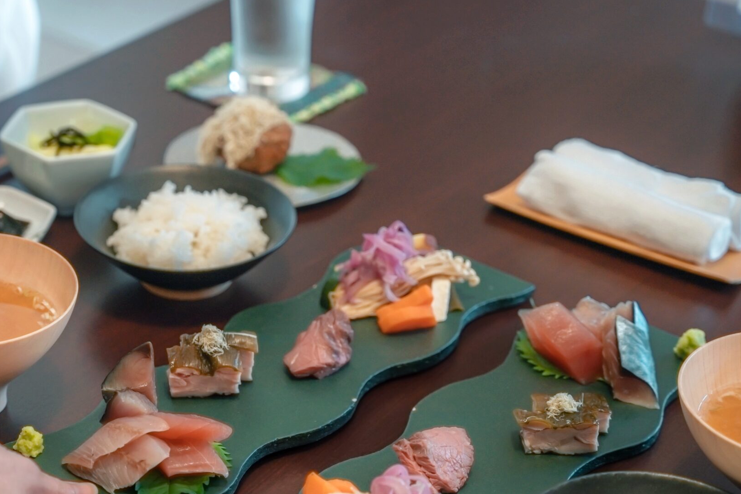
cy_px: 345
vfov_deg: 15.0
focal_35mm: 91
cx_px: 244
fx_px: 1869
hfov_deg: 22.3
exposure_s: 1/160
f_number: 3.2
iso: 320
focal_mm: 57.5
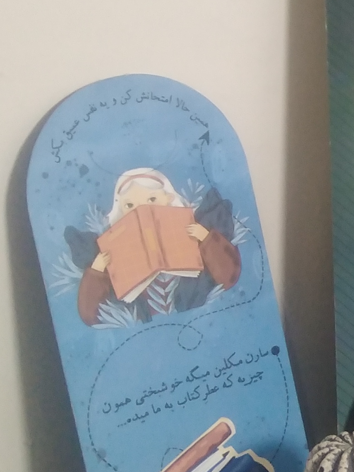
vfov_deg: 20.3
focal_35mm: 95
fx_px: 1296
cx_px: 637
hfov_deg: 13.9
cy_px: 69
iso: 210
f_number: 1.8
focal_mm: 3.59
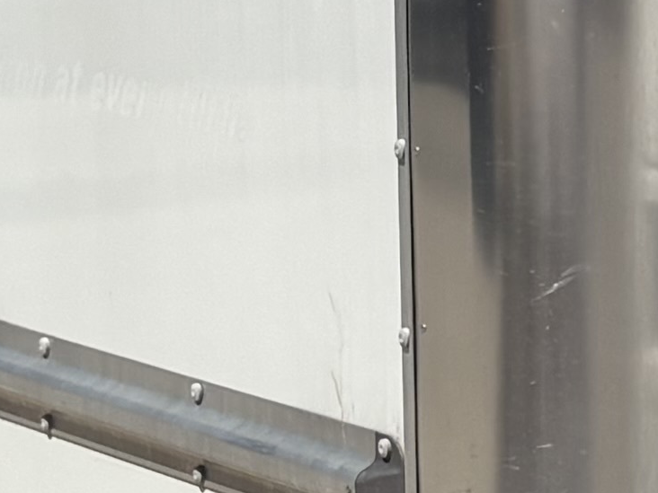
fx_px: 3859
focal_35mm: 203
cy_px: 90
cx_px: 1299
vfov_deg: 7.3
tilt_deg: -5.1
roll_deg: +1.5
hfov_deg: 9.2
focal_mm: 5.96
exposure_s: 1/10101
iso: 50
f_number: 1.6
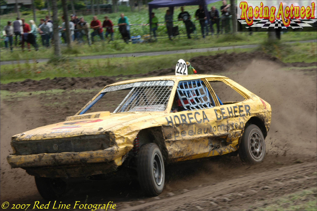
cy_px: 106
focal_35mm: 128
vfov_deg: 10.7
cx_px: 158
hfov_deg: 16.1
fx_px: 1122
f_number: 9
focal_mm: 85
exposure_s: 1/250
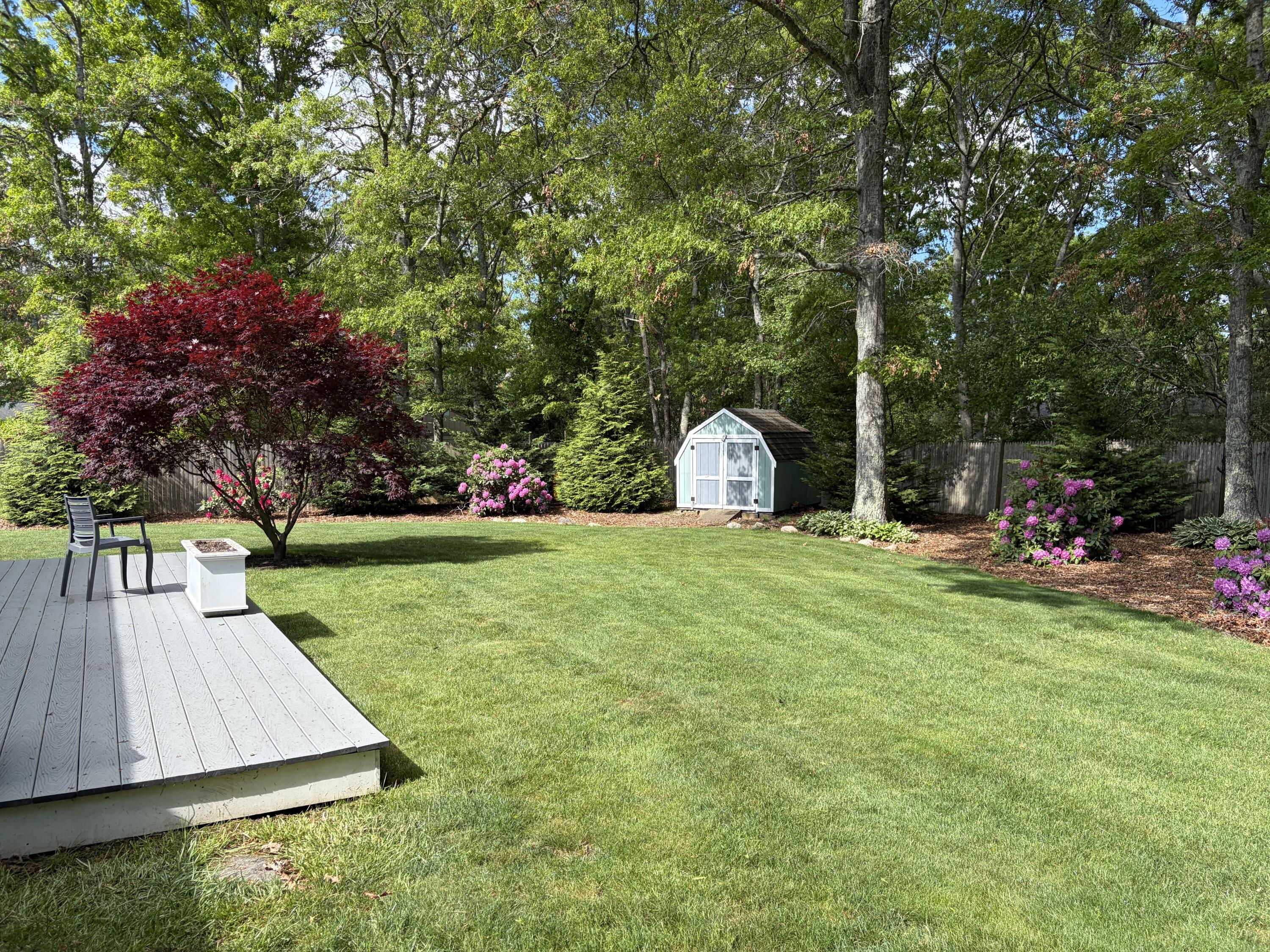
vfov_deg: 53.1
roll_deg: +1.1
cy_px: 476
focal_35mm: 26
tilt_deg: -1.5
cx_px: 635
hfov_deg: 67.3
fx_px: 954
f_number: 1.6
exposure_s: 1/907
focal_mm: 5.96
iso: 50
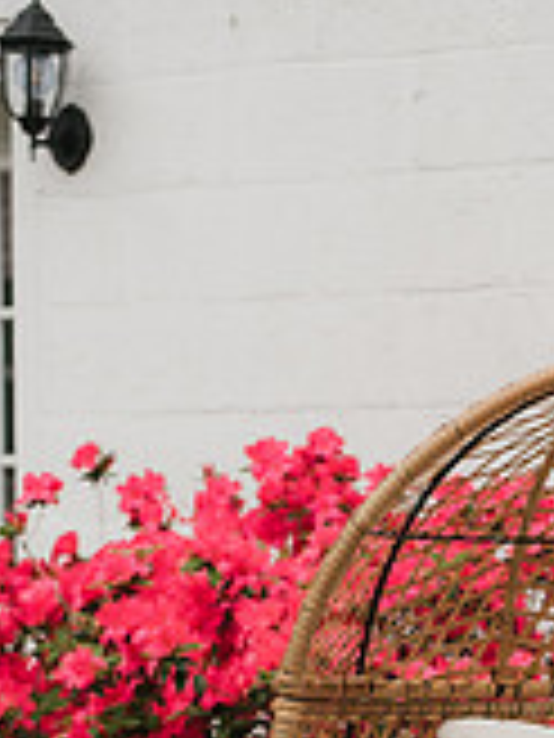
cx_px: 590
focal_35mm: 132
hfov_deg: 11.1
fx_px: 2817
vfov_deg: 14.4
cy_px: 918
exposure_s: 1/500
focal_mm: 50
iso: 100
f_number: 2.8
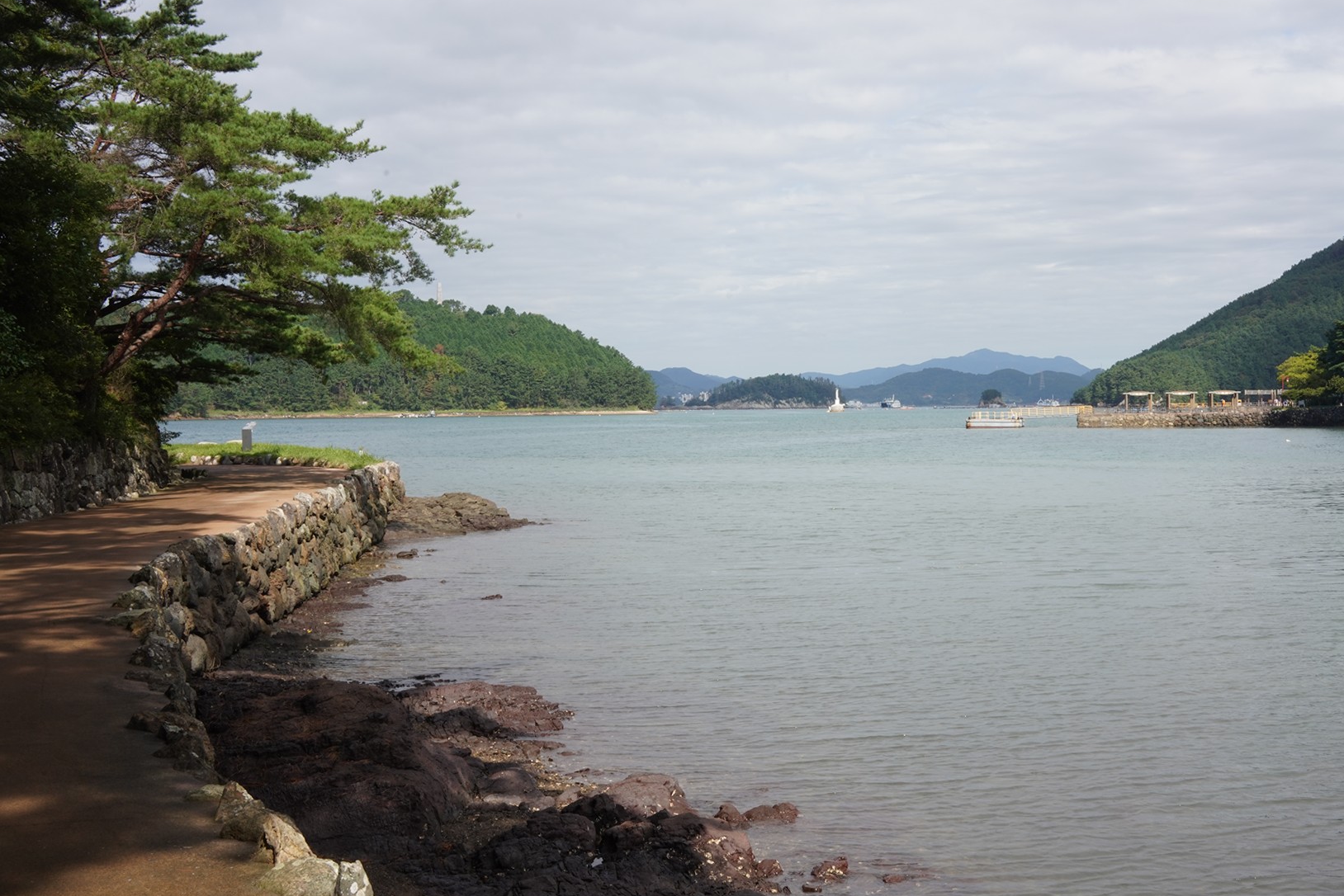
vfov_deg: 31.2
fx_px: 1606
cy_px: 393
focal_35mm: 43
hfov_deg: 45.1
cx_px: 825
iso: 400
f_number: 22
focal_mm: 35
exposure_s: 1/100
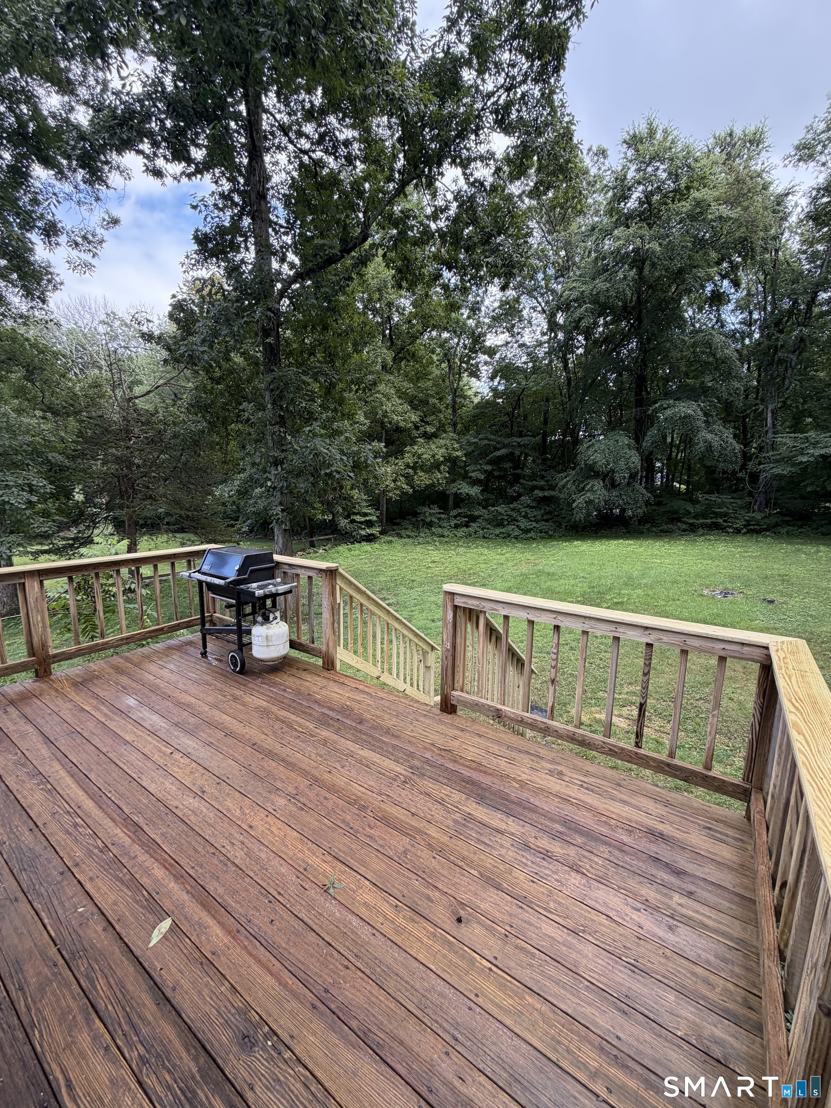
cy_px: 554
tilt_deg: -9.8
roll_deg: -1.0
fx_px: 448
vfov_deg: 102.1
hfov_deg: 85.7
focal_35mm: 14
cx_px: 416
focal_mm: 2.22
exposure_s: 1/121
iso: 64
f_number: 2.2
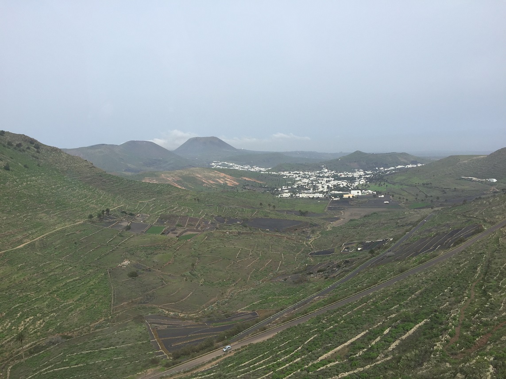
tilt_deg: -7.3
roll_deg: -0.2
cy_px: 190
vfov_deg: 48.2
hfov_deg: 61.7
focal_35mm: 29
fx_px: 424
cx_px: 253
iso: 32
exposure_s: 1/942
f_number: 2.2
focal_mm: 4.15
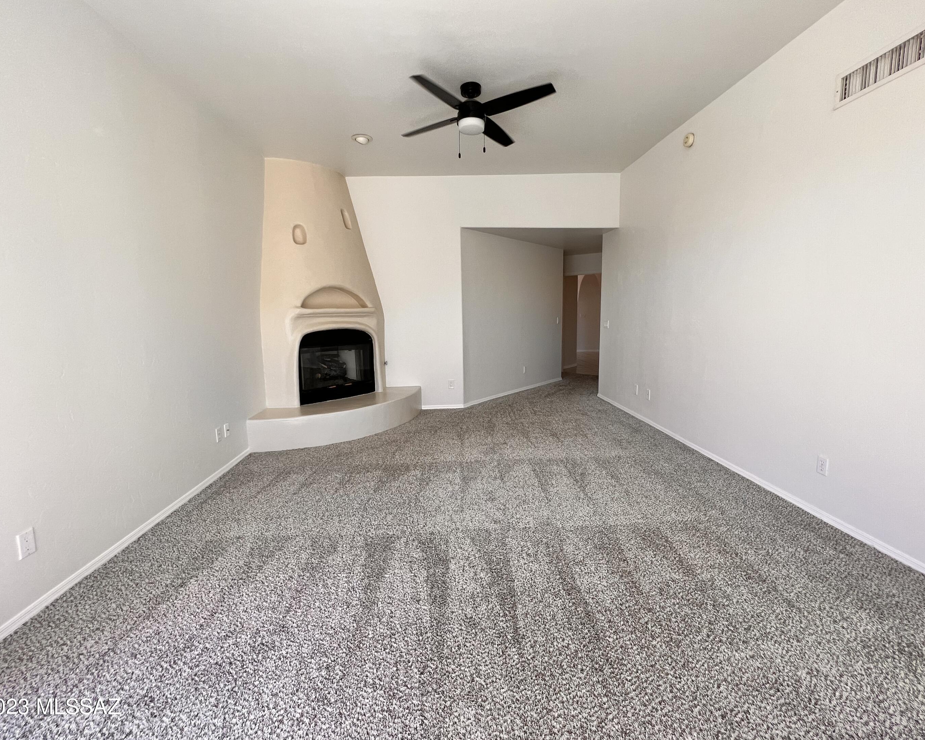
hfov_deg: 100.7
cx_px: 475
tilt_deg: -6.8
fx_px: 383
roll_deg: +0.6
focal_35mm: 14
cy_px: 359
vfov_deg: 88.0
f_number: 1.8
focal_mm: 1.57
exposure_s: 1/99
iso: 50
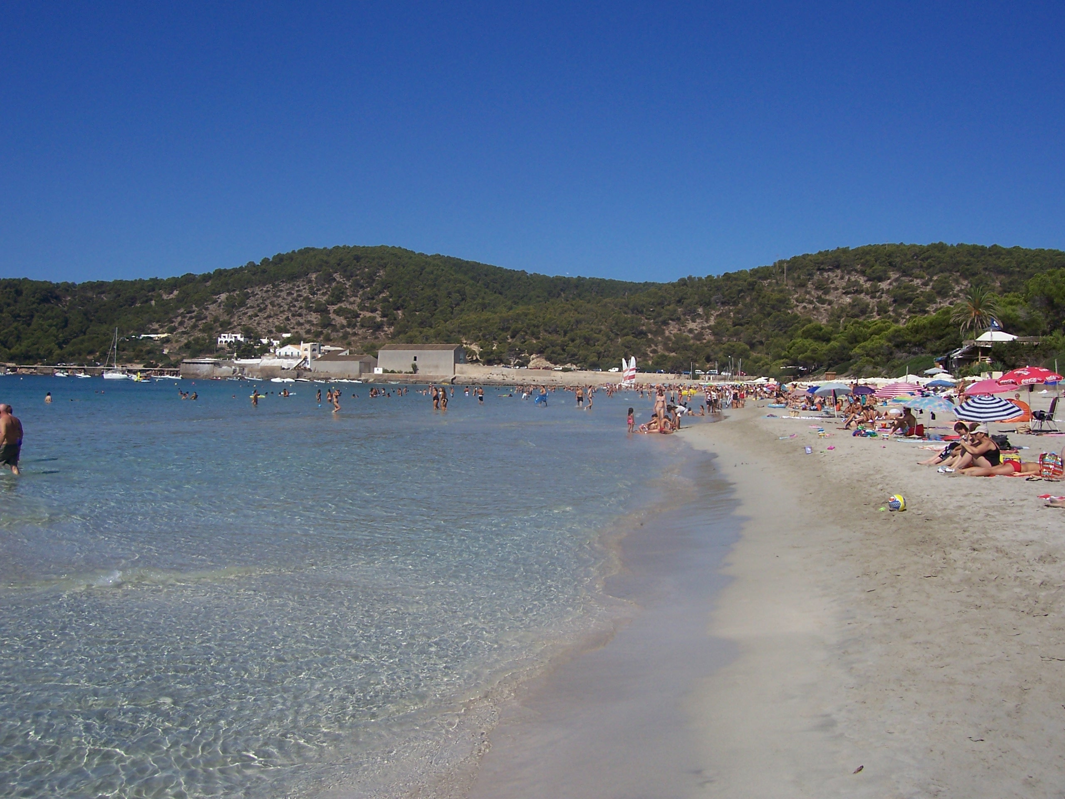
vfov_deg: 41.8
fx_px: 1046
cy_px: 400
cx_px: 532
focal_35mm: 34
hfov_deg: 54.0
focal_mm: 5.6
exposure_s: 1/1000
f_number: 5.6
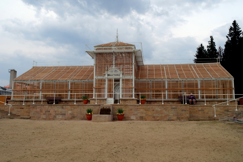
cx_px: 122
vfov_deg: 44.9
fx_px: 196
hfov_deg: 63.7
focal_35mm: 29
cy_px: 81
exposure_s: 1/90
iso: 100
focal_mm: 19
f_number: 10
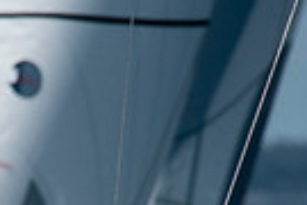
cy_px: 411
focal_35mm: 1940
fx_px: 16543
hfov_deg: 1.1
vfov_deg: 0.7
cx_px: -200
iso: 320
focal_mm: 300
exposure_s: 1/5000
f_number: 5.6
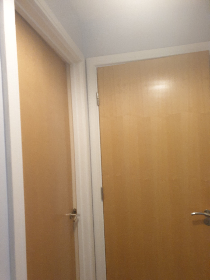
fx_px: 210
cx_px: 105
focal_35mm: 26
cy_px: 140
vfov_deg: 67.3
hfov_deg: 53.1
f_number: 2.4
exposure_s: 1/33
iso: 320
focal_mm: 4.3
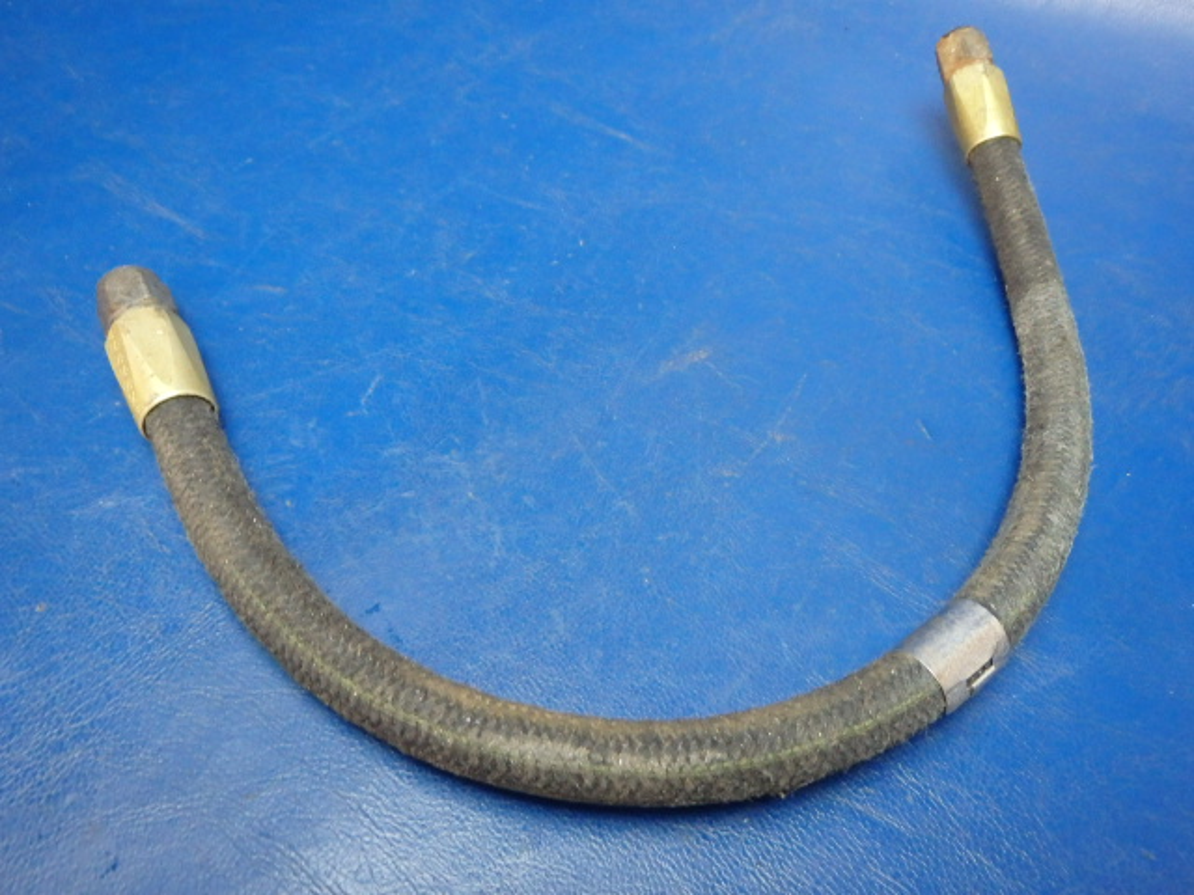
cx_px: 597
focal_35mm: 28
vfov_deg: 49.7
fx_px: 966
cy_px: 448
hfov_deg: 63.4
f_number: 3.9
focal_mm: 5
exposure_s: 1/30
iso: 800
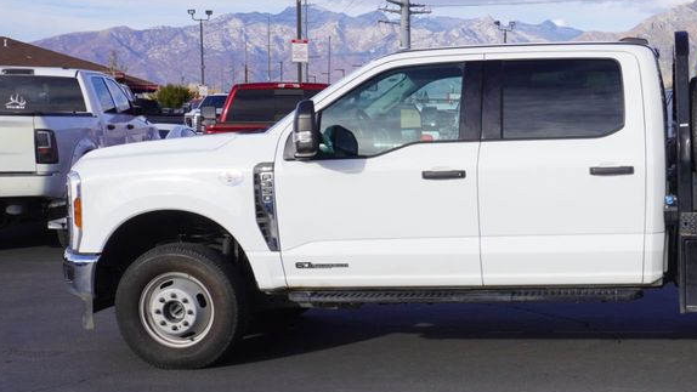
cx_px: 595
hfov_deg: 34.0
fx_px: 1089
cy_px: 252
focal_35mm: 59
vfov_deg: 20.4
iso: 100
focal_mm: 21
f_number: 9
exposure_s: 1/125
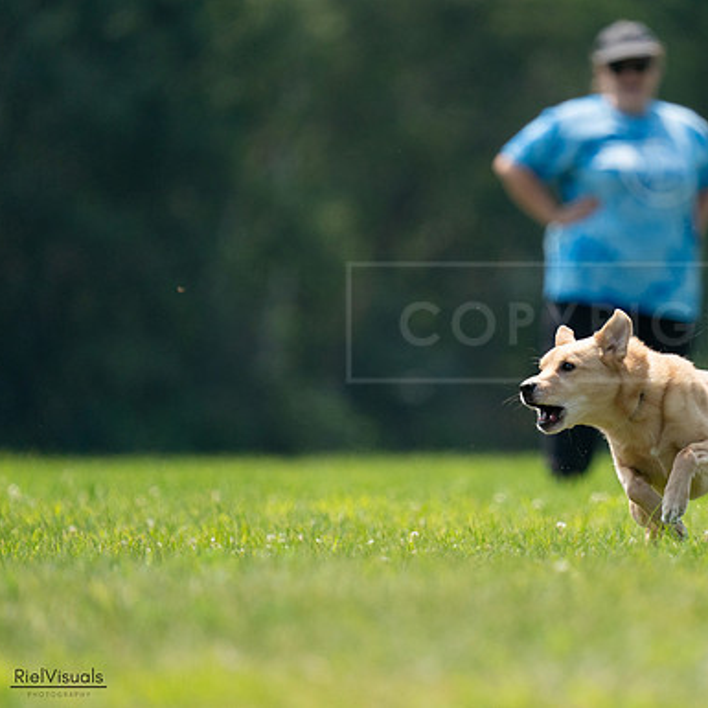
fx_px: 16823
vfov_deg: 2.4
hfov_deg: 2.4
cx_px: 508
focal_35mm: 727
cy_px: 354
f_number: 6.3
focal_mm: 541
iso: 1600
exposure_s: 1/4000
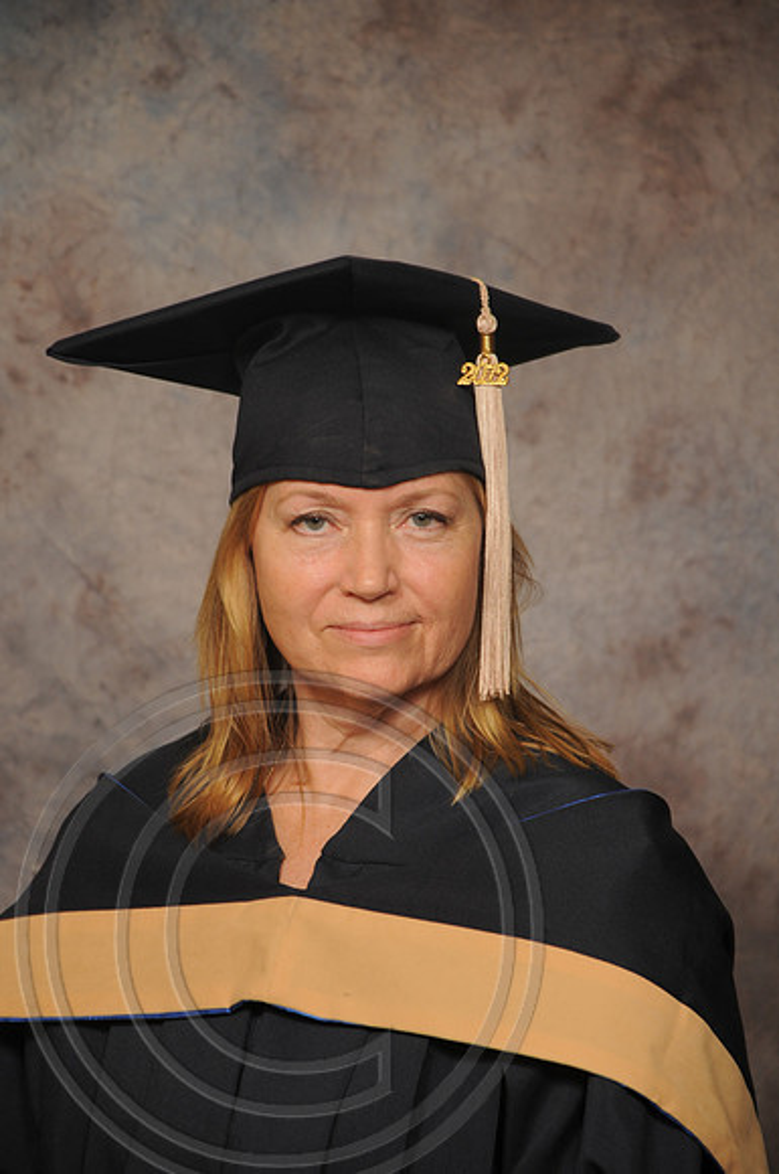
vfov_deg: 13.1
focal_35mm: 158
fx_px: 5127
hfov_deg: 8.7
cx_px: 390
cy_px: 587
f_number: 5.6
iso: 200
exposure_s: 1/60
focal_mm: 105
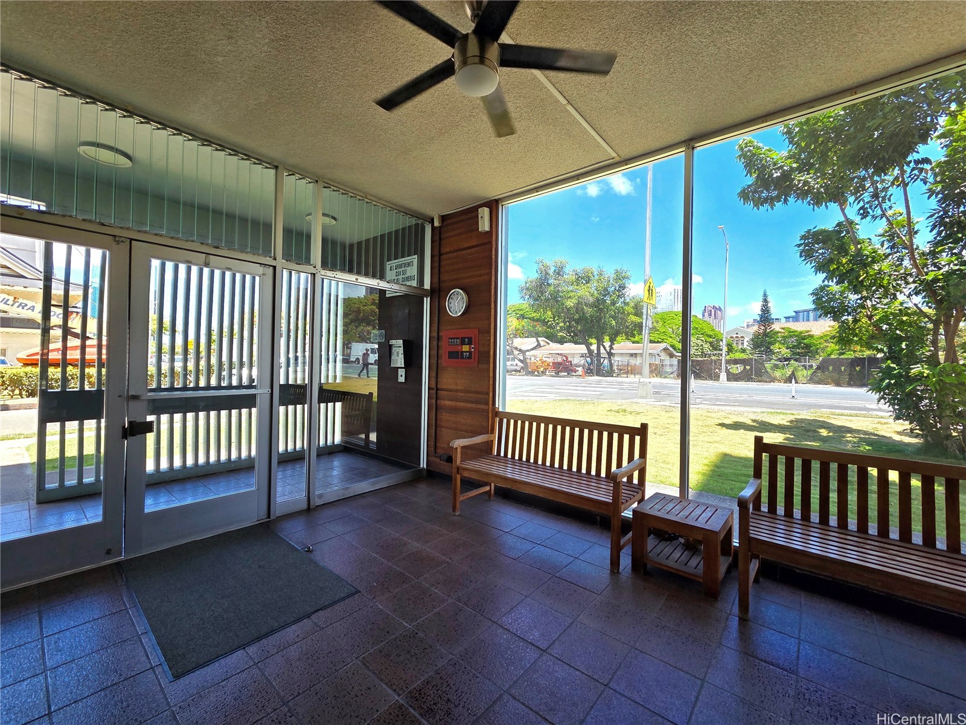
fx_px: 363
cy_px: 362
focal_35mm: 13
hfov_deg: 106.2
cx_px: 483
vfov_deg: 89.9
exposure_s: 1/370
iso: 80
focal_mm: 2.2
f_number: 2.2
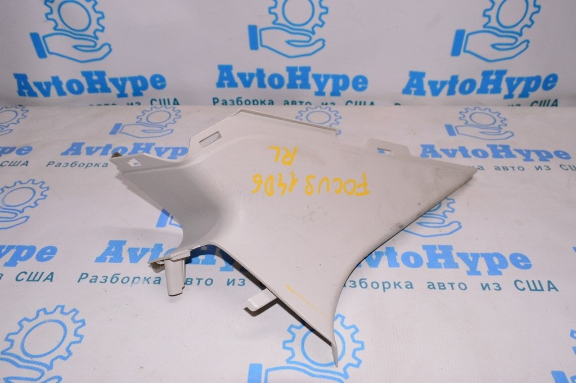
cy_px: 192
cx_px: 288
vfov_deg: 47.9
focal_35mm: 27
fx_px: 432
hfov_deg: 67.4
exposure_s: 1/200
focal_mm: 18
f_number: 8
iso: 1600
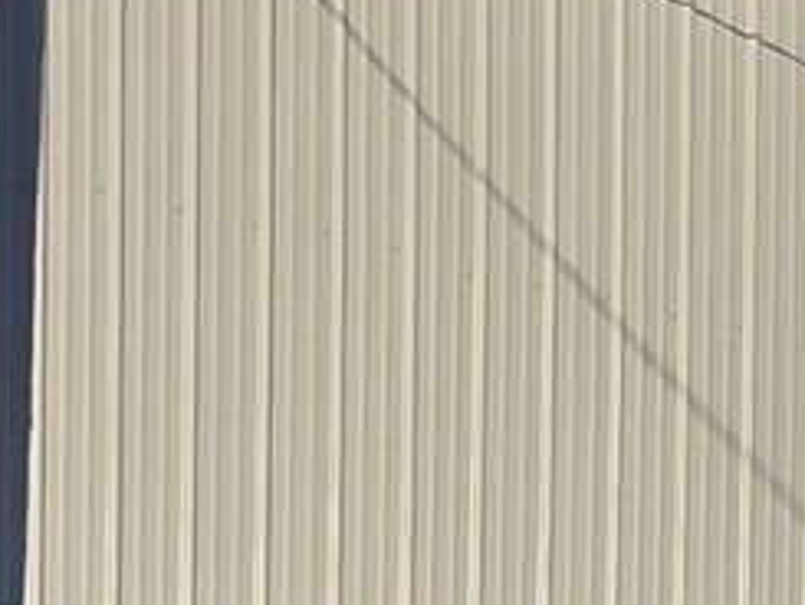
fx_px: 4188
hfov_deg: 11.0
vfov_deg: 7.7
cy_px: 1483
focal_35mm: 180
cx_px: 427
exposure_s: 1/3892
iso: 80
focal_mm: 5.4
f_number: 1.8
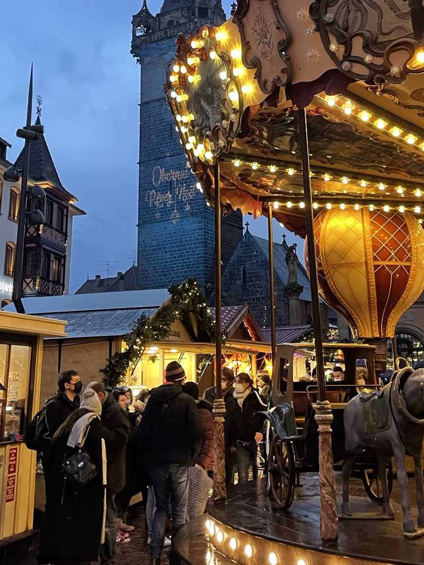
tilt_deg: +20.5
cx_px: 242
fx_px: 767
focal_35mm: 47
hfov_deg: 30.8
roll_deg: +2.5
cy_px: 124
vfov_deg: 39.1
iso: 250
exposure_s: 1/50
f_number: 1.6
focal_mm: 4.2
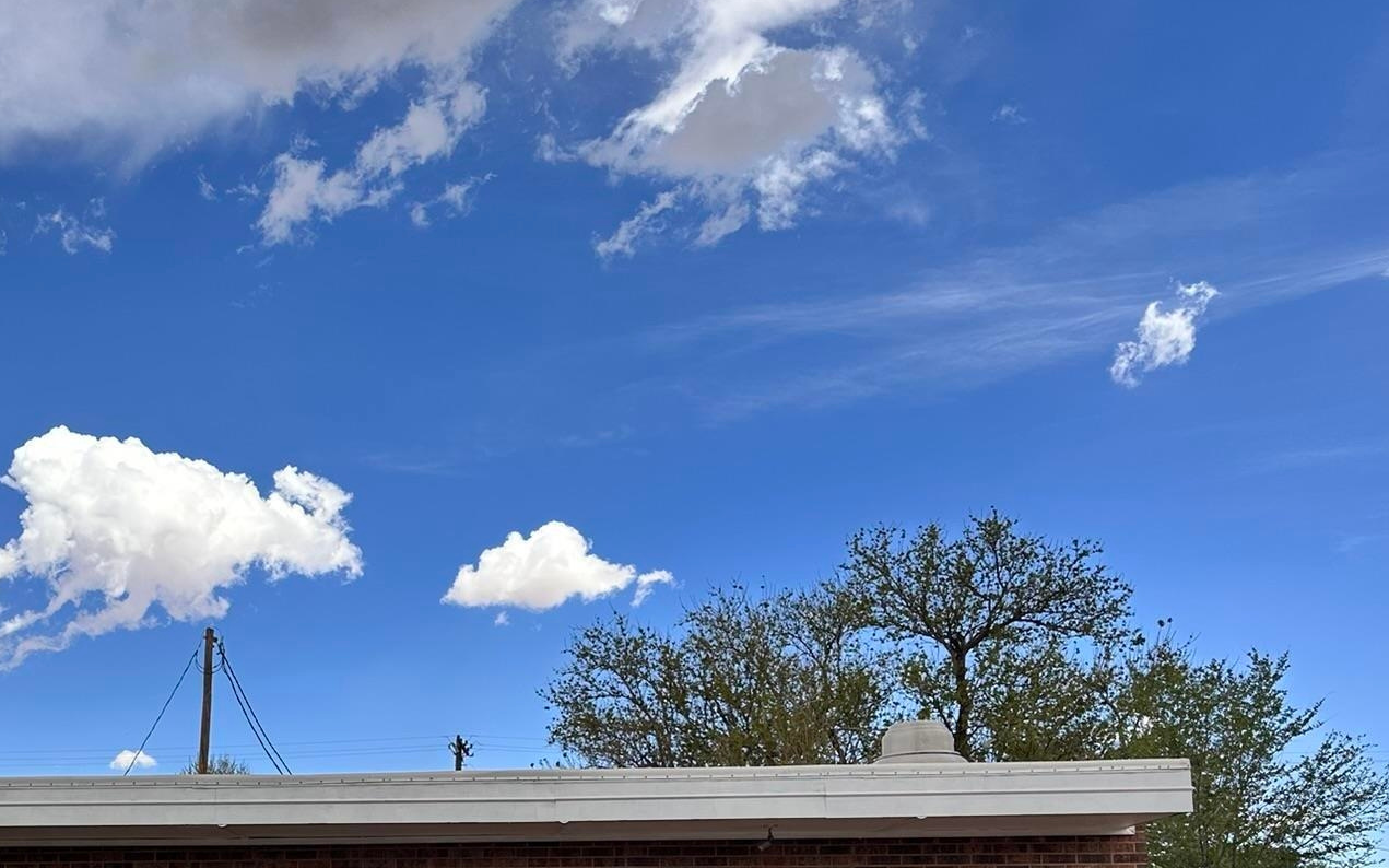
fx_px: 1552
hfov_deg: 46.8
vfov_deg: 29.7
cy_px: 816
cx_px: 385
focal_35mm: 41
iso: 80
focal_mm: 6.86
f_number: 1.78
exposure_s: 1/2882
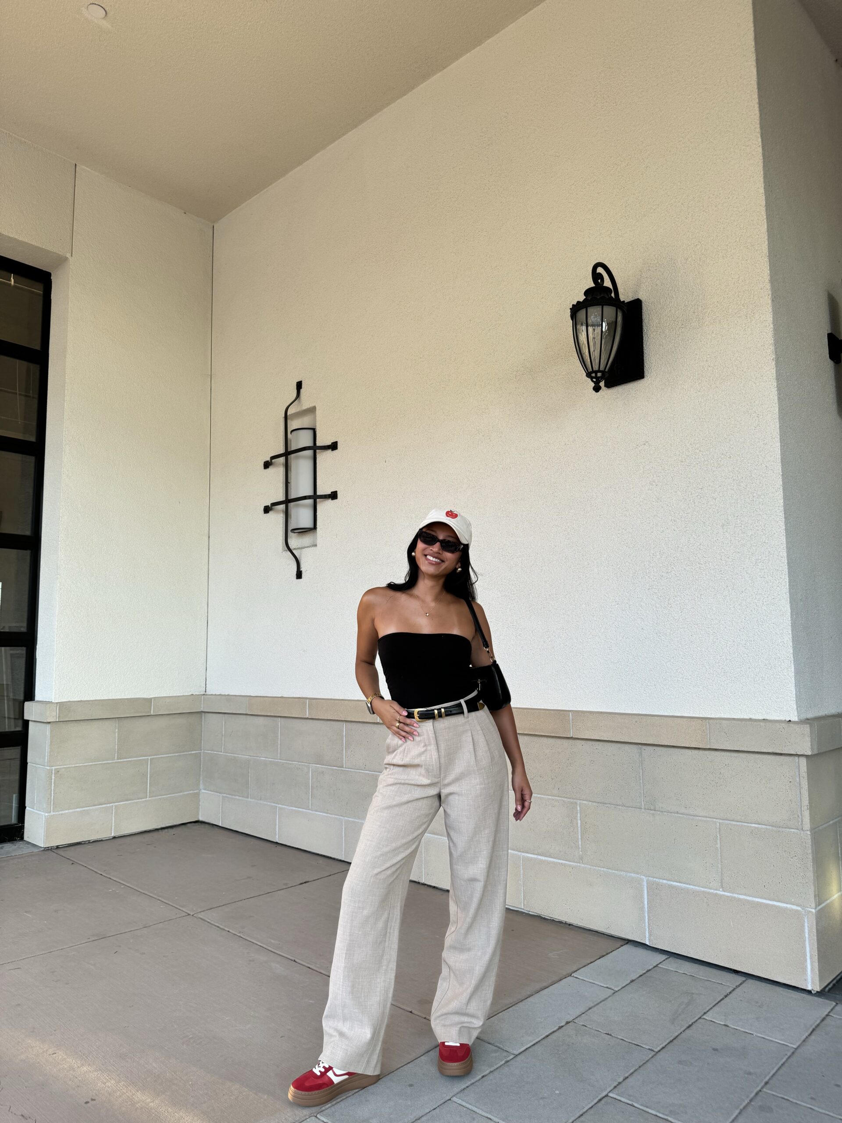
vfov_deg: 71.6
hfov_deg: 56.8
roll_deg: +0.8
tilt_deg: +5.6
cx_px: 421
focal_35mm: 24
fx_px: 778
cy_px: 562
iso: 64
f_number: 1.78
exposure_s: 1/156
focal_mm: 6.76
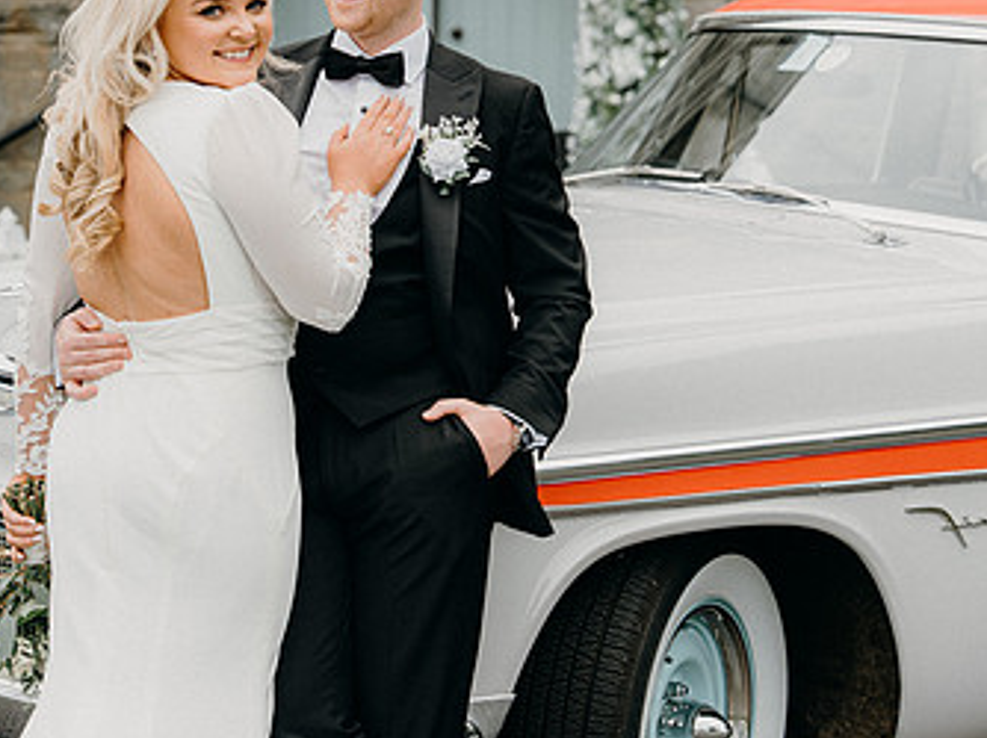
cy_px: 205
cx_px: 579
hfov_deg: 16.8
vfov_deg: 12.6
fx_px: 3334
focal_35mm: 117
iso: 125
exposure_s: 1/200
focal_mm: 70
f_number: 3.5
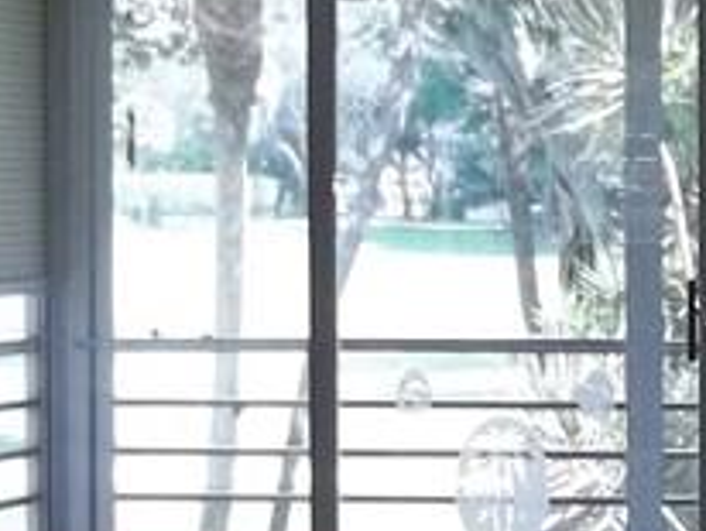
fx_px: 3247
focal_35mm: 159
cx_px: 788
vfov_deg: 9.4
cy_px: 298
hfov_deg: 12.2
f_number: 2.9
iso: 80
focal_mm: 5.7
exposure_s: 1/60
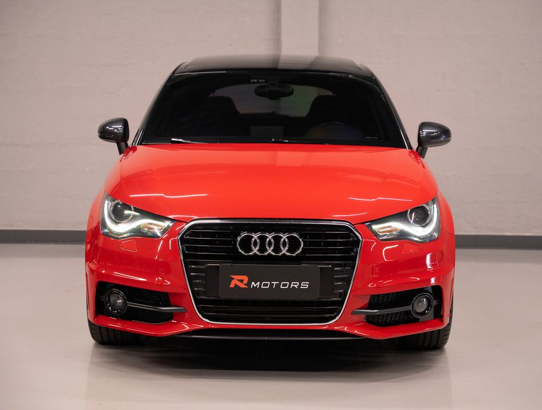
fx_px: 1120
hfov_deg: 27.2
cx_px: 272
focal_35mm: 71
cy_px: 205
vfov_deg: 20.8
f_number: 3.5
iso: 3200
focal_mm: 65.4
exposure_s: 1/100
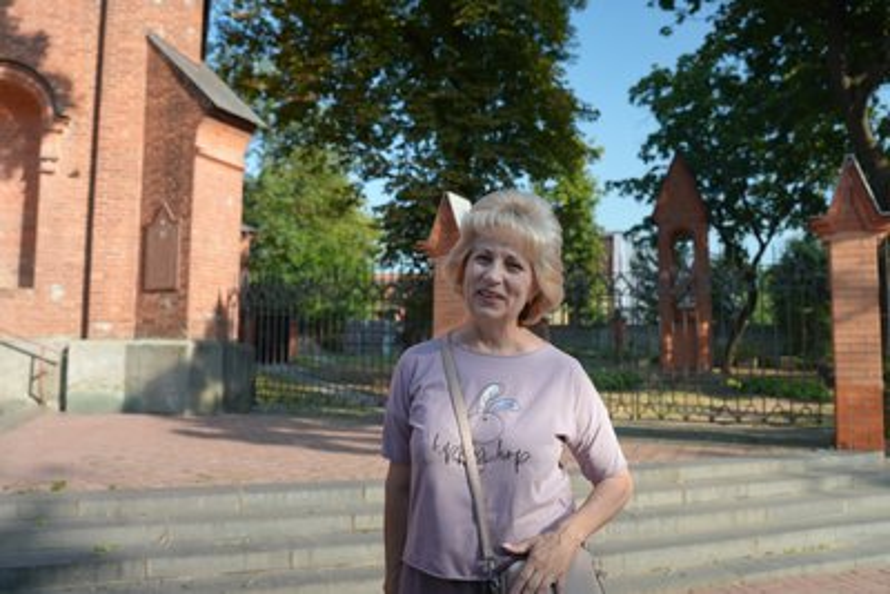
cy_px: 297
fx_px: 692
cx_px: 445
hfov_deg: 65.5
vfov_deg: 46.4
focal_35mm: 28
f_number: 4
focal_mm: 28
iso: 400
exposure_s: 1/160
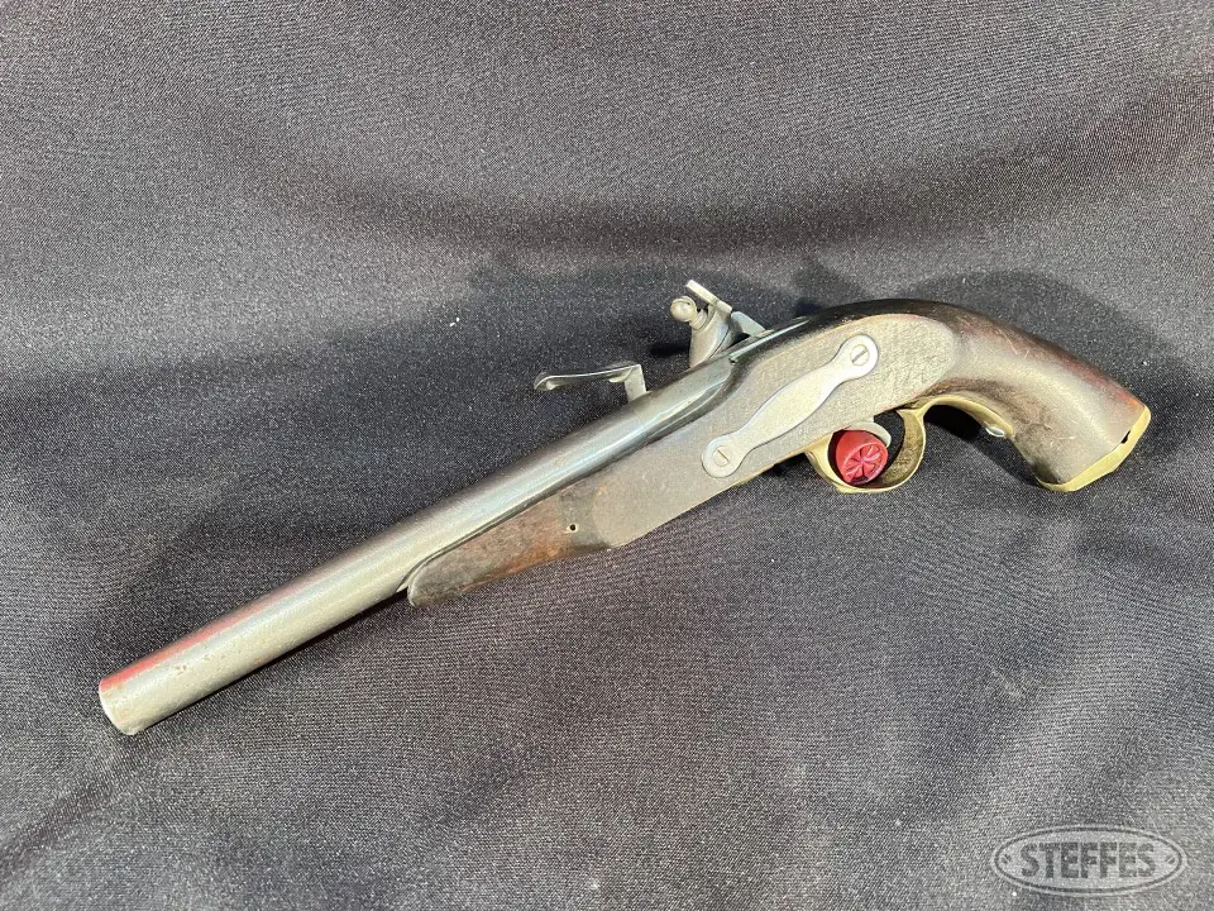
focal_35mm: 26
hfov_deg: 67.3
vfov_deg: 53.1
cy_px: 456
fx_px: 912
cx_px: 607
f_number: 1.5
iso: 160
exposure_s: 1/60
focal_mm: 5.7
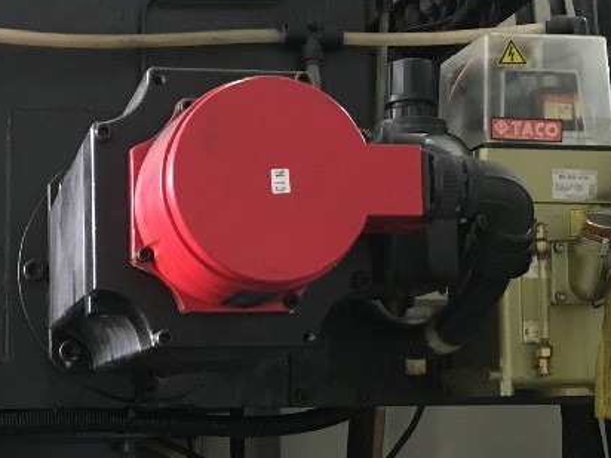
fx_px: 1271
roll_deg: -0.2
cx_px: 218
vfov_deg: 20.3
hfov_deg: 26.9
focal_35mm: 72
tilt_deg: +3.6
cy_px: 317
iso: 200
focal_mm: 4.15
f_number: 2.2
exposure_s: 1/15
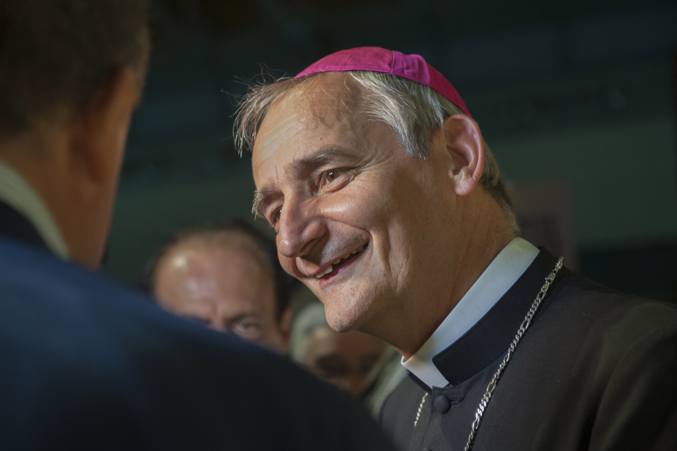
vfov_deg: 19.4
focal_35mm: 70
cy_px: 226
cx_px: 338
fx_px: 1316
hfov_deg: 28.9
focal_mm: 70
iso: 1600
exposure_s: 1/80
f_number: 4.5
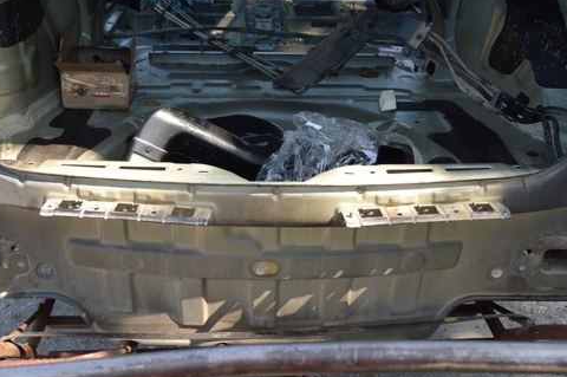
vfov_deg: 30.4
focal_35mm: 44
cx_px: 265
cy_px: 207
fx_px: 692
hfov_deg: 44.5
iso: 140
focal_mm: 22
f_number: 5.6
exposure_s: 1/125
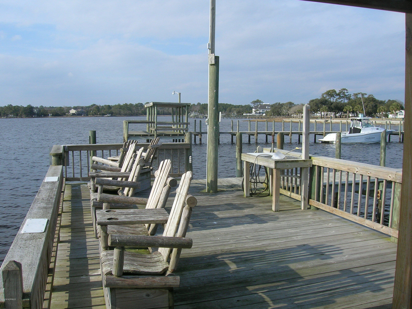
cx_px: 206
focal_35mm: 34
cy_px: 154
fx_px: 405
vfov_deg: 41.8
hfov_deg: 54.0
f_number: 4.9
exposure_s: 1/392
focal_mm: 5.7
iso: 50
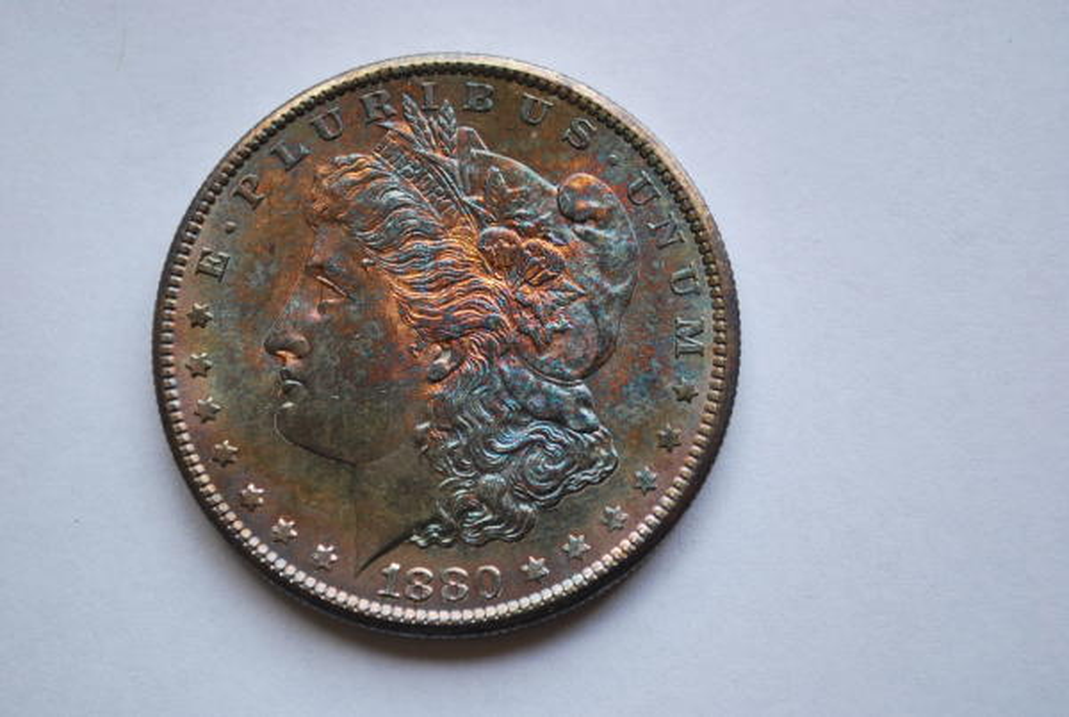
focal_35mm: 82
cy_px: 358
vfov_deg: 16.6
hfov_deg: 24.6
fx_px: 2453
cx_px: 534
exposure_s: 1/60
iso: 360
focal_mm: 55
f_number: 5.6
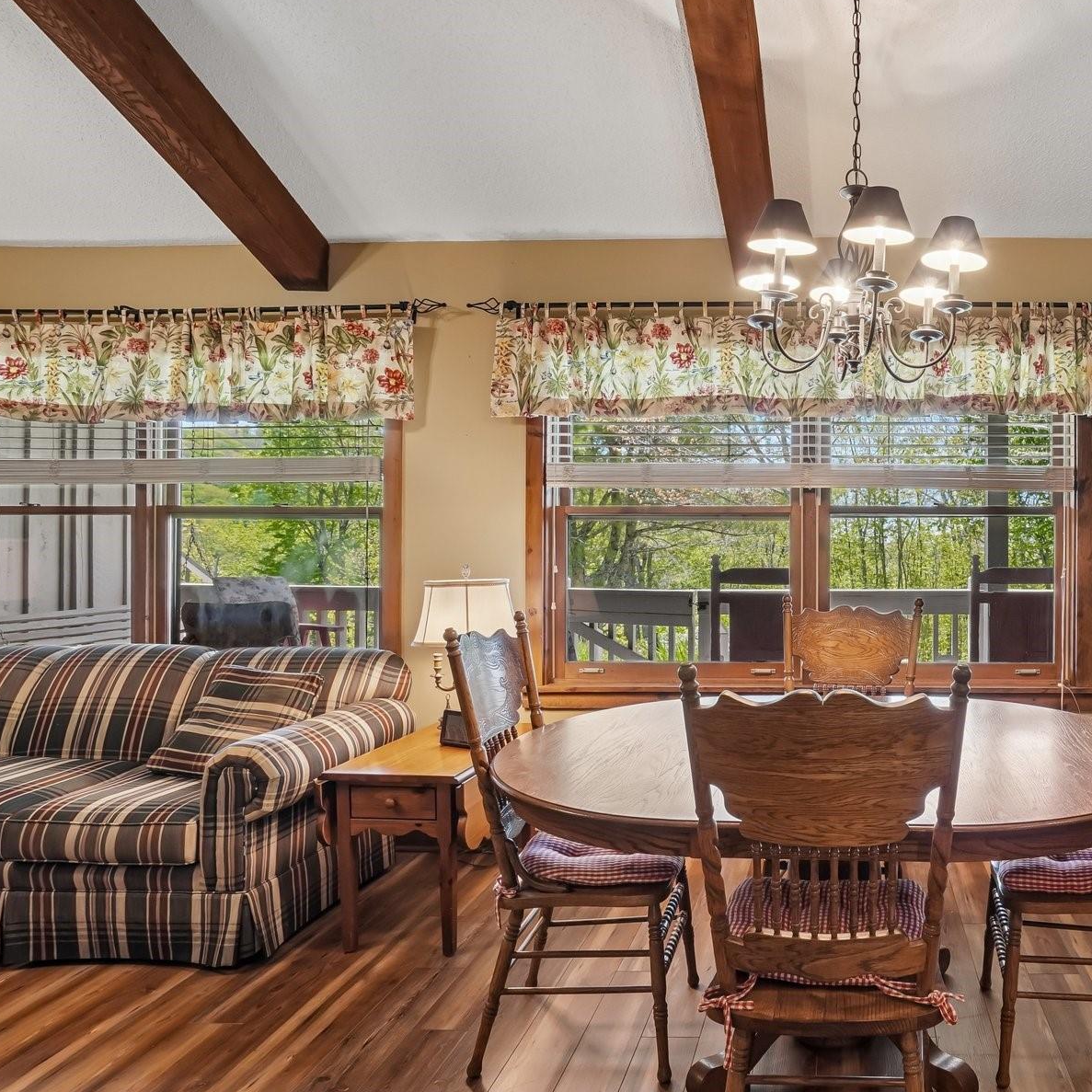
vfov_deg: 69.6
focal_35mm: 22
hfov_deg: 64.7
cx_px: 842
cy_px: 557
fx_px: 785
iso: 400
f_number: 8
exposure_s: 1/30
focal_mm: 10
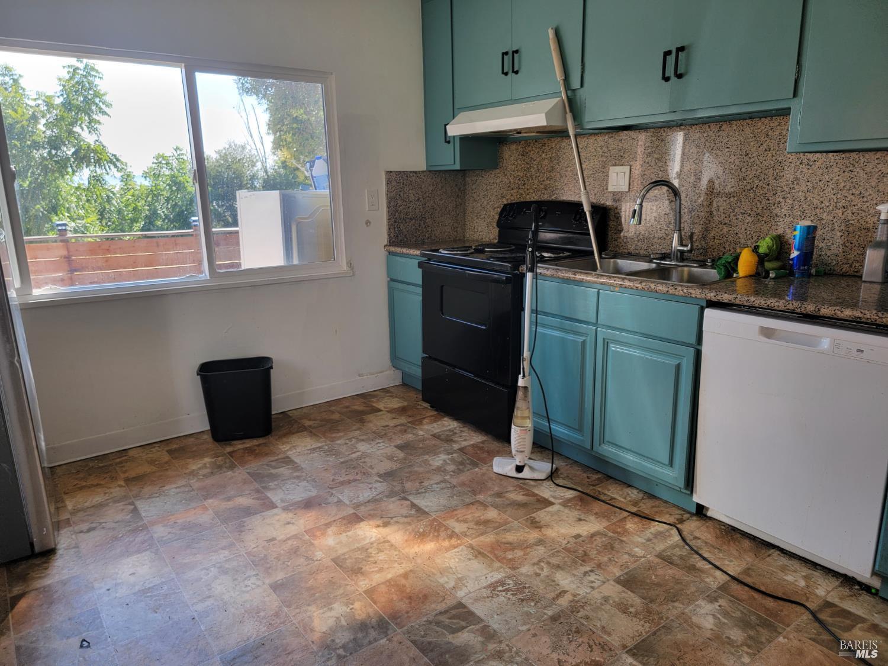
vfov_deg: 56.8
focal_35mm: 24
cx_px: 444
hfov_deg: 71.6
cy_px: 333
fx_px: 616
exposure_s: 1/120
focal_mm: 6.7
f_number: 1.8
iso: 50
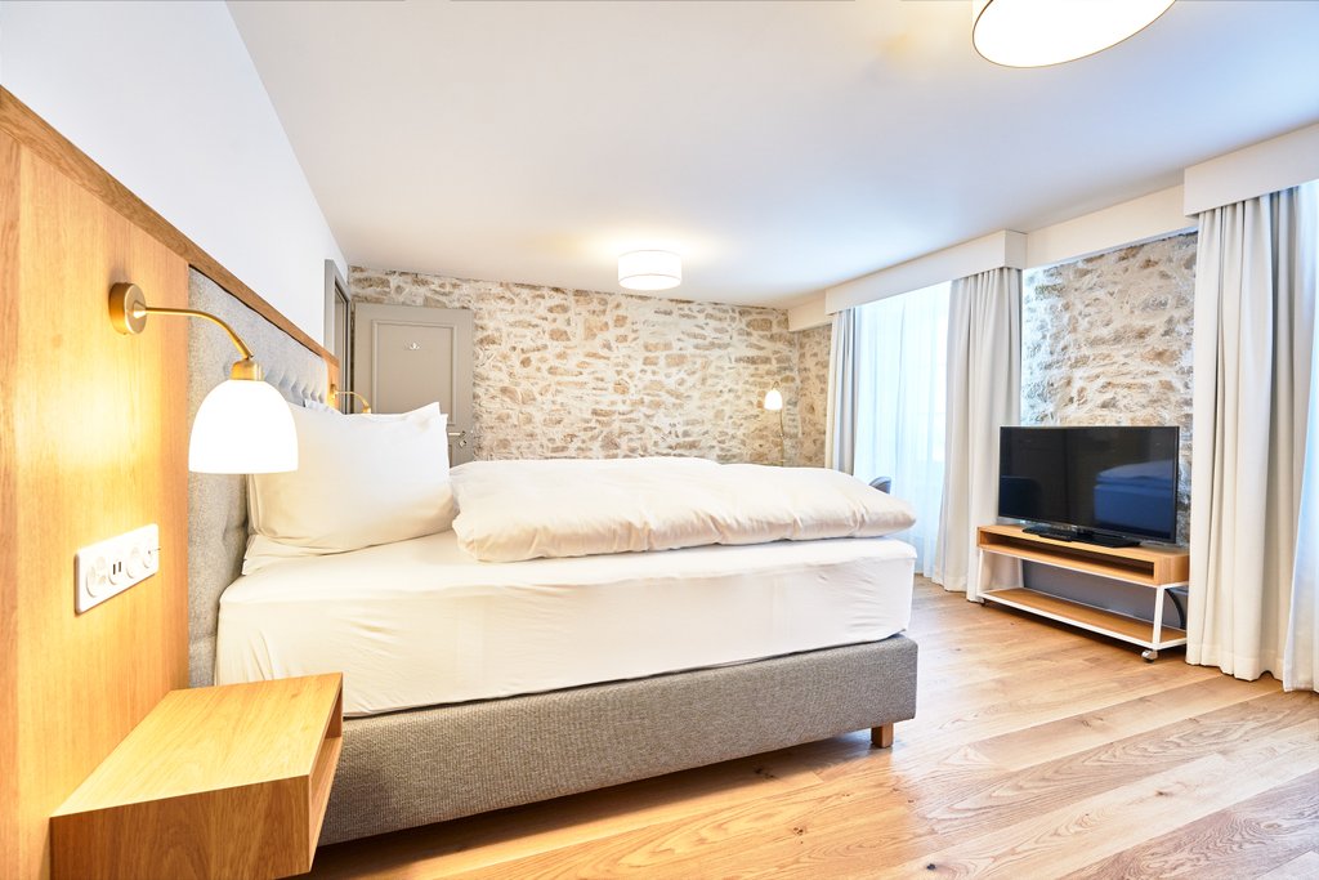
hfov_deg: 96.4
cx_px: 660
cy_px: 440
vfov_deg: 73.4
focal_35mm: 16
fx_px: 590
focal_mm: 16.1
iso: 400
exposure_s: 1/15
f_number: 8
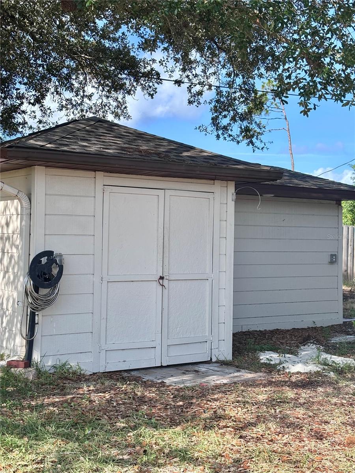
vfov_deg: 36.8
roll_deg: -1.3
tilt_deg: +1.0
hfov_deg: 28.0
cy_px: 236
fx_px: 711
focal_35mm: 52
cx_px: 178
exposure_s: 1/1418
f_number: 1.6
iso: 32
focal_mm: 5.96
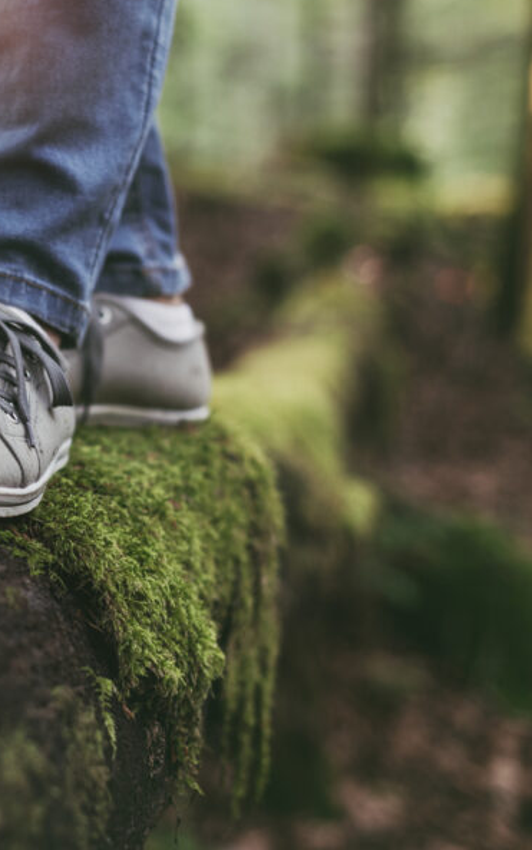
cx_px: -76
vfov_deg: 23.5
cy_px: 388
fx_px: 2040
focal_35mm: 88
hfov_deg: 14.5
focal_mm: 50
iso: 400
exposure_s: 1/30
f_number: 2.2
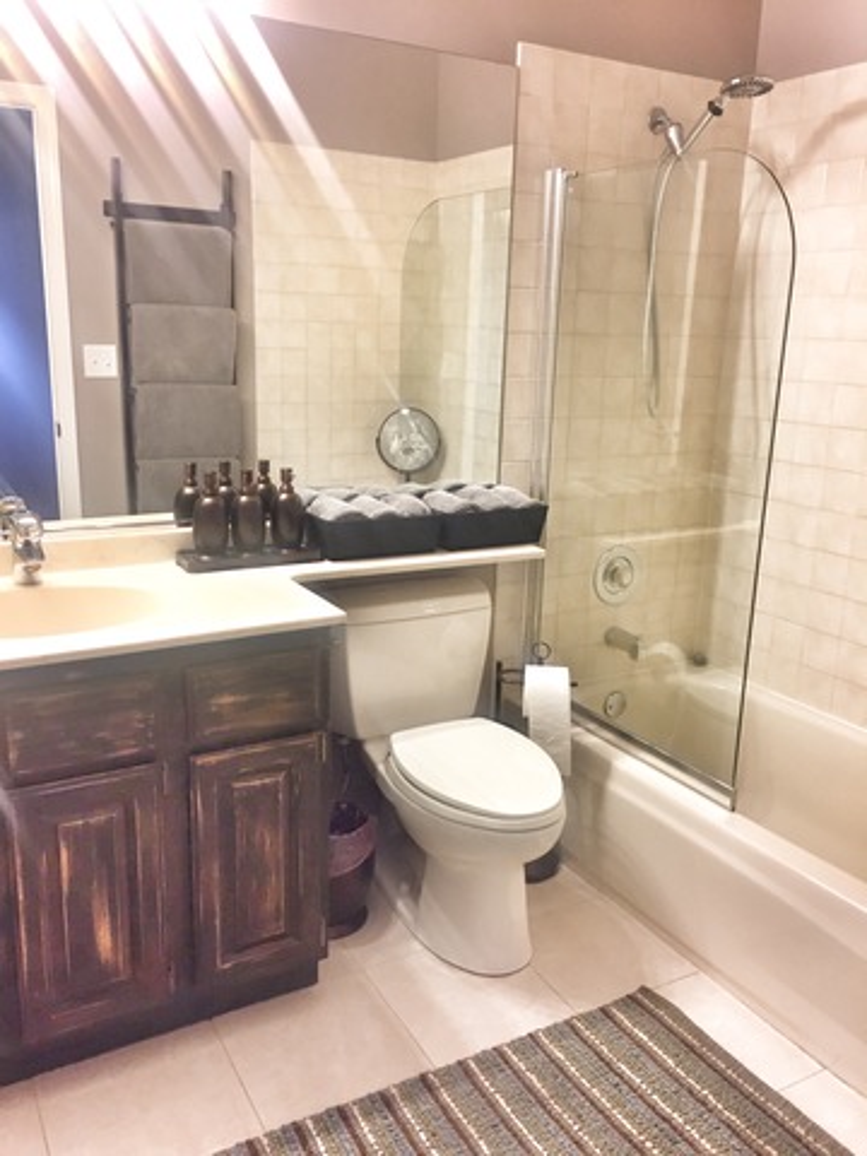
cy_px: 578
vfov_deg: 61.7
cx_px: 434
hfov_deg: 48.2
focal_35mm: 29
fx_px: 968
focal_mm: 4.15
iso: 80
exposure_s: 1/30
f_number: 2.2
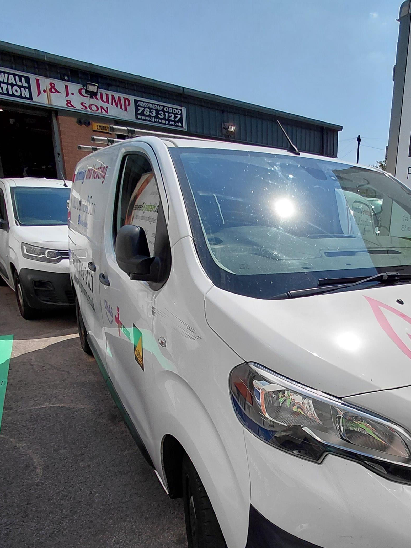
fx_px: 396
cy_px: 328
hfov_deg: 52.5
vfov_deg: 68.7
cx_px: 307
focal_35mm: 25
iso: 40
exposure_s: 1/3505
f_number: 2.2
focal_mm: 1.64
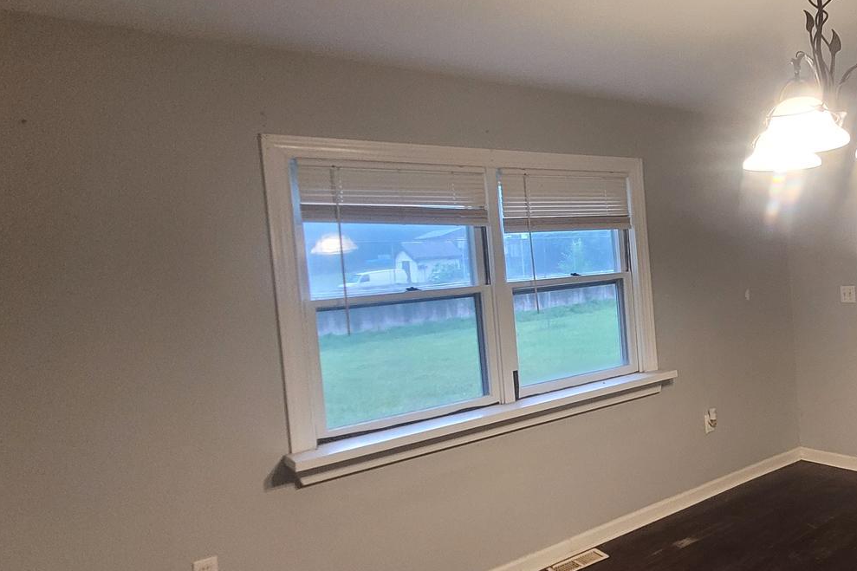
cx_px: 731
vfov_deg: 46.4
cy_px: 273
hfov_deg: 58.3
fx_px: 666
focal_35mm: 28
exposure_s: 1/40
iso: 320
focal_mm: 1.74
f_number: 2.2
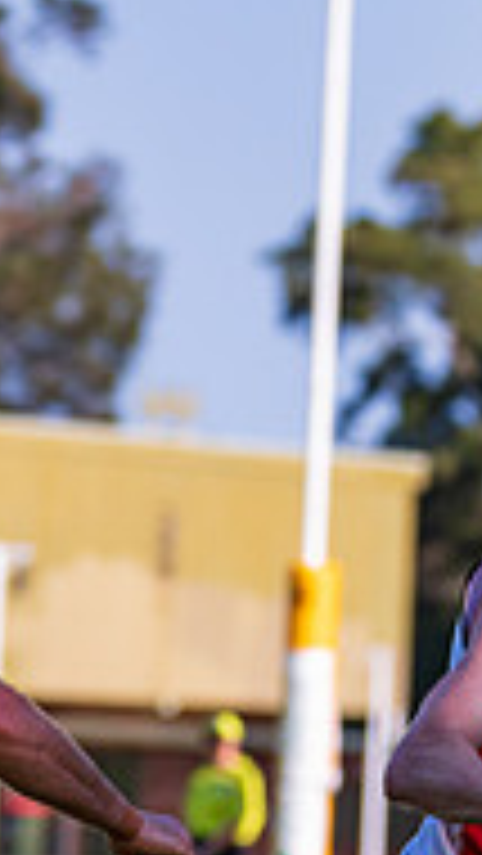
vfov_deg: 2.8
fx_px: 17321
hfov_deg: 1.6
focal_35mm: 763
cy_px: 704
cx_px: 442
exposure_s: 1/2500
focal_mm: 220
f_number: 6.3
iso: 800
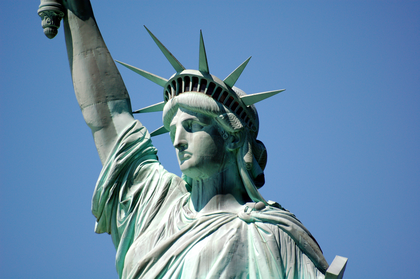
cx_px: 210
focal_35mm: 450
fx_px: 5245
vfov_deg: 3.0
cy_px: 140
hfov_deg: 4.6
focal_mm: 300
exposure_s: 1/1600
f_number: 5.6
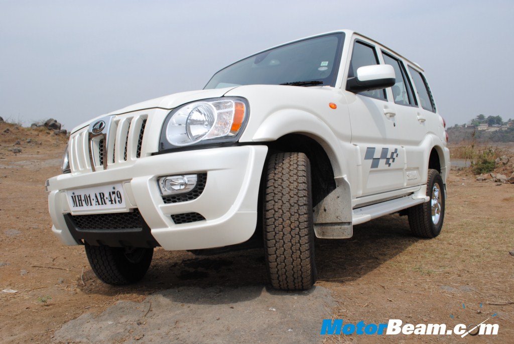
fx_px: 386
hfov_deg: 67.3
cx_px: 257
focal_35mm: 27
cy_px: 172
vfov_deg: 48.0
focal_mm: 18
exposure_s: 1/250
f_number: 8
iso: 100
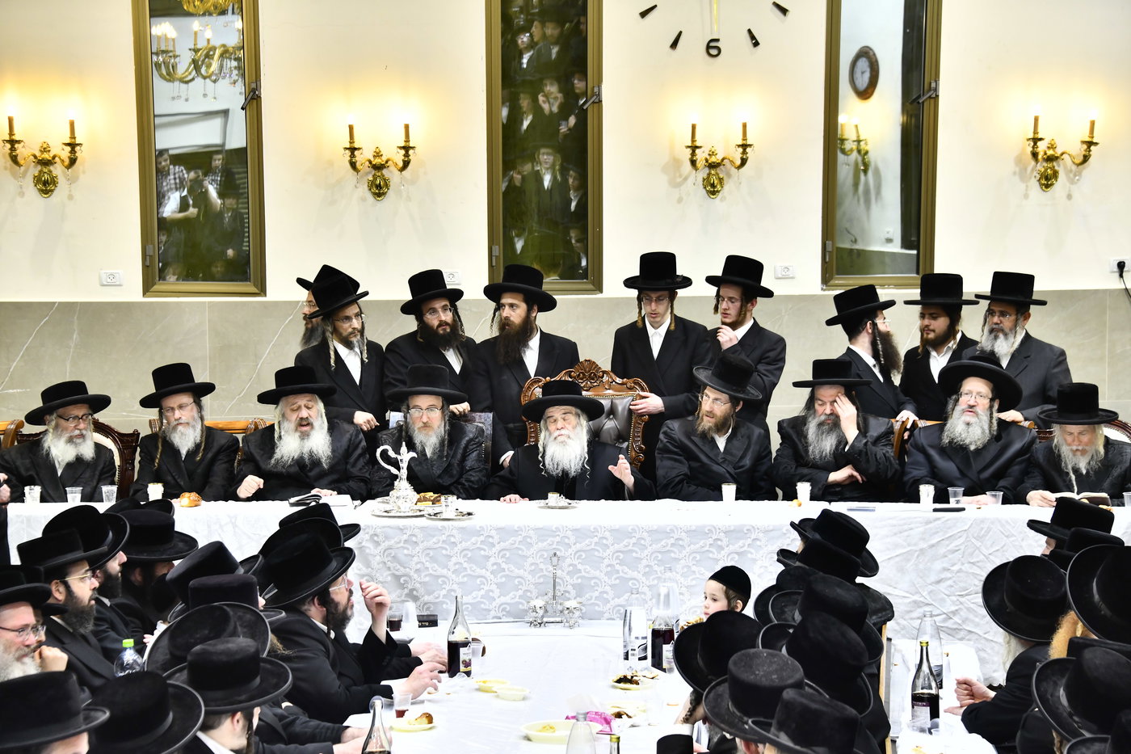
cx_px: 566
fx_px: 2827
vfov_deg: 15.2
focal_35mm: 90
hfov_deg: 22.6
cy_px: 377
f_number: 5.6
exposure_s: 1/160
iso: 1250
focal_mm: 90
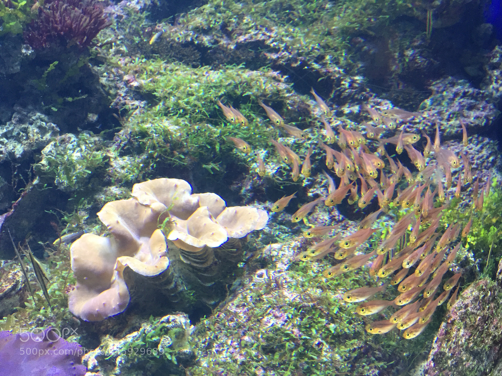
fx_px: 421
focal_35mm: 29
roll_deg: +1.2
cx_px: 251
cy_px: 188
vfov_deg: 48.2
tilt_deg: -13.2
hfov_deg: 61.7
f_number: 2.2
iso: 125
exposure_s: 1/33
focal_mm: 4.15
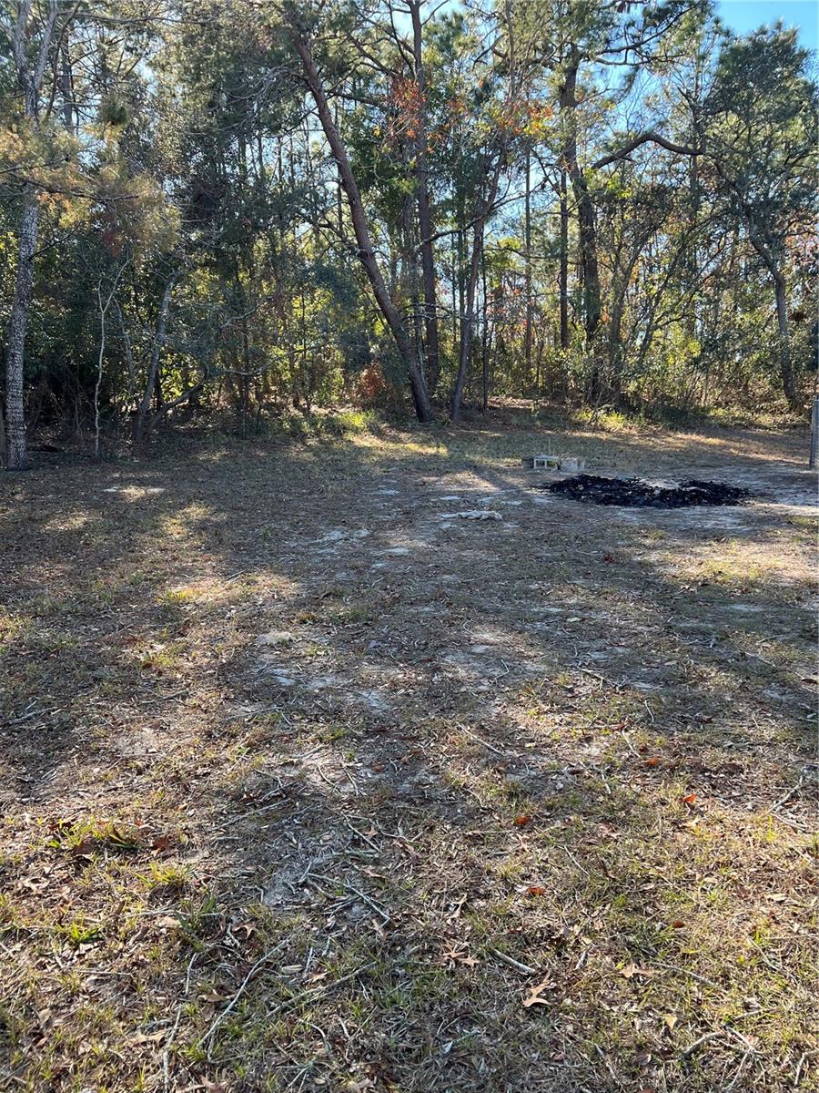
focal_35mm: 26
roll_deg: +1.1
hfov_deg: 53.1
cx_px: 410
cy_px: 546
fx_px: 820
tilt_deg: -7.8
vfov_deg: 67.3
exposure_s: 1/471
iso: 50
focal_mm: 5.7
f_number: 1.5
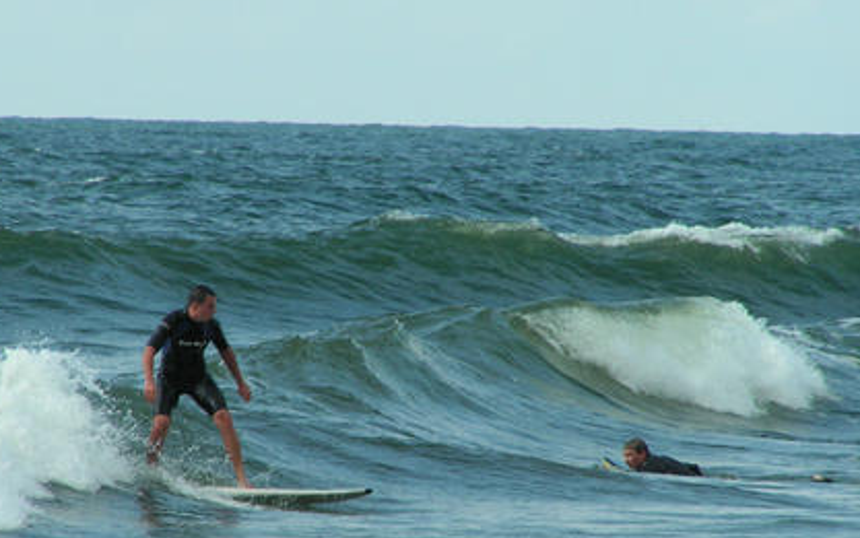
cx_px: 337
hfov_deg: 4.0
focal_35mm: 530
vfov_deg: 2.5
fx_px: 12427
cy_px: 293
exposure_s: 1/400
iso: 50
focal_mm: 58
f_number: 5
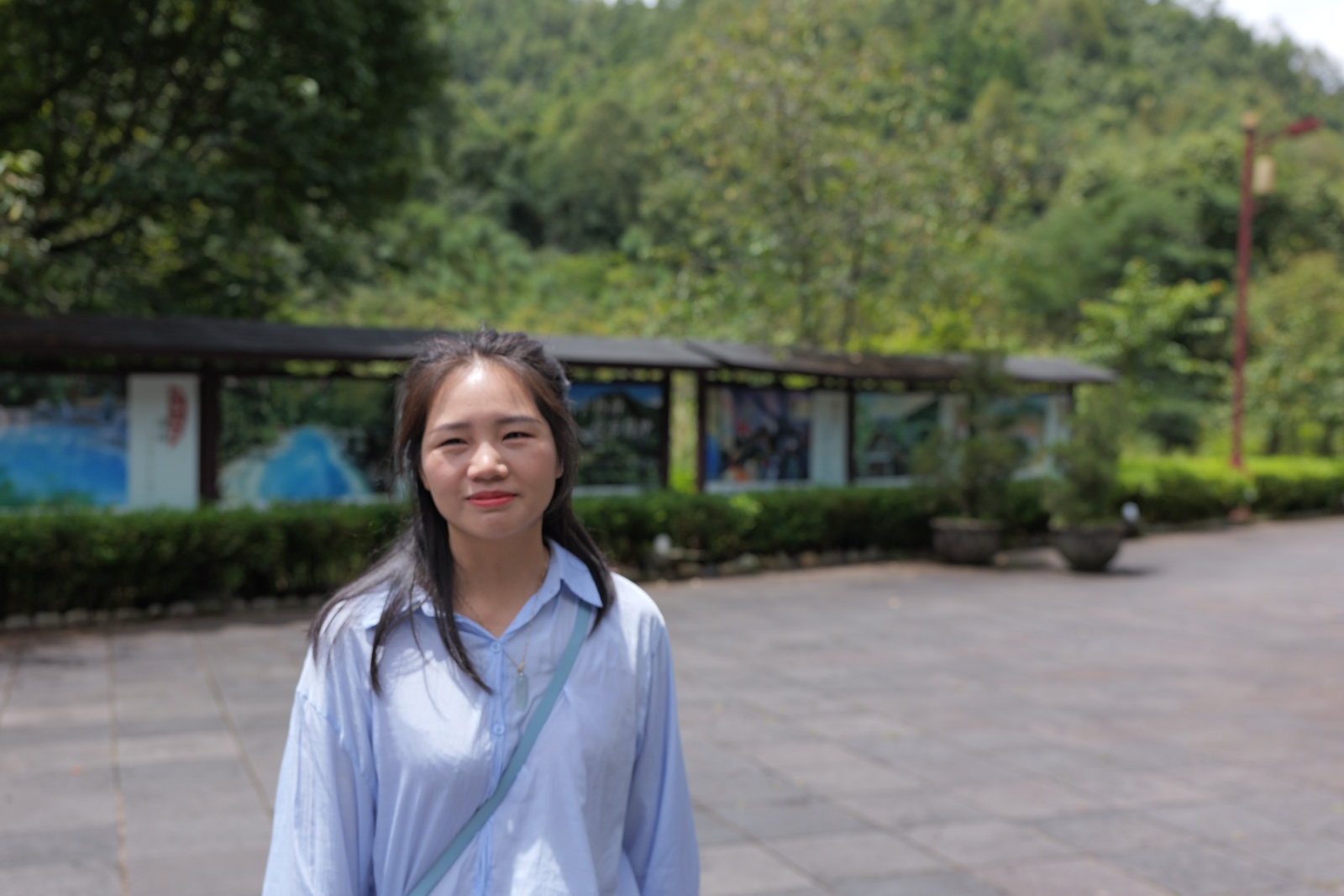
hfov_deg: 47.4
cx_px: 672
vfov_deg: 32.6
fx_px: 1530
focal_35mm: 41
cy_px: 448
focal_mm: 41
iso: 100
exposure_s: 1/500
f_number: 4
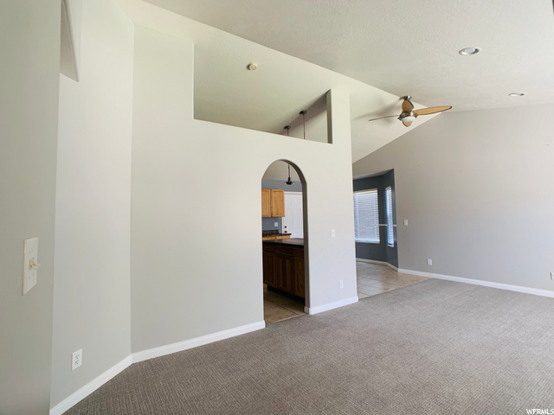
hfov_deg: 67.3
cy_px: 208
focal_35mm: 26
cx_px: 277
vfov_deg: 53.1
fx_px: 416
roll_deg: +1.5
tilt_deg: +1.5
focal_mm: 4.25
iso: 80
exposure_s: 1/60
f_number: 1.8
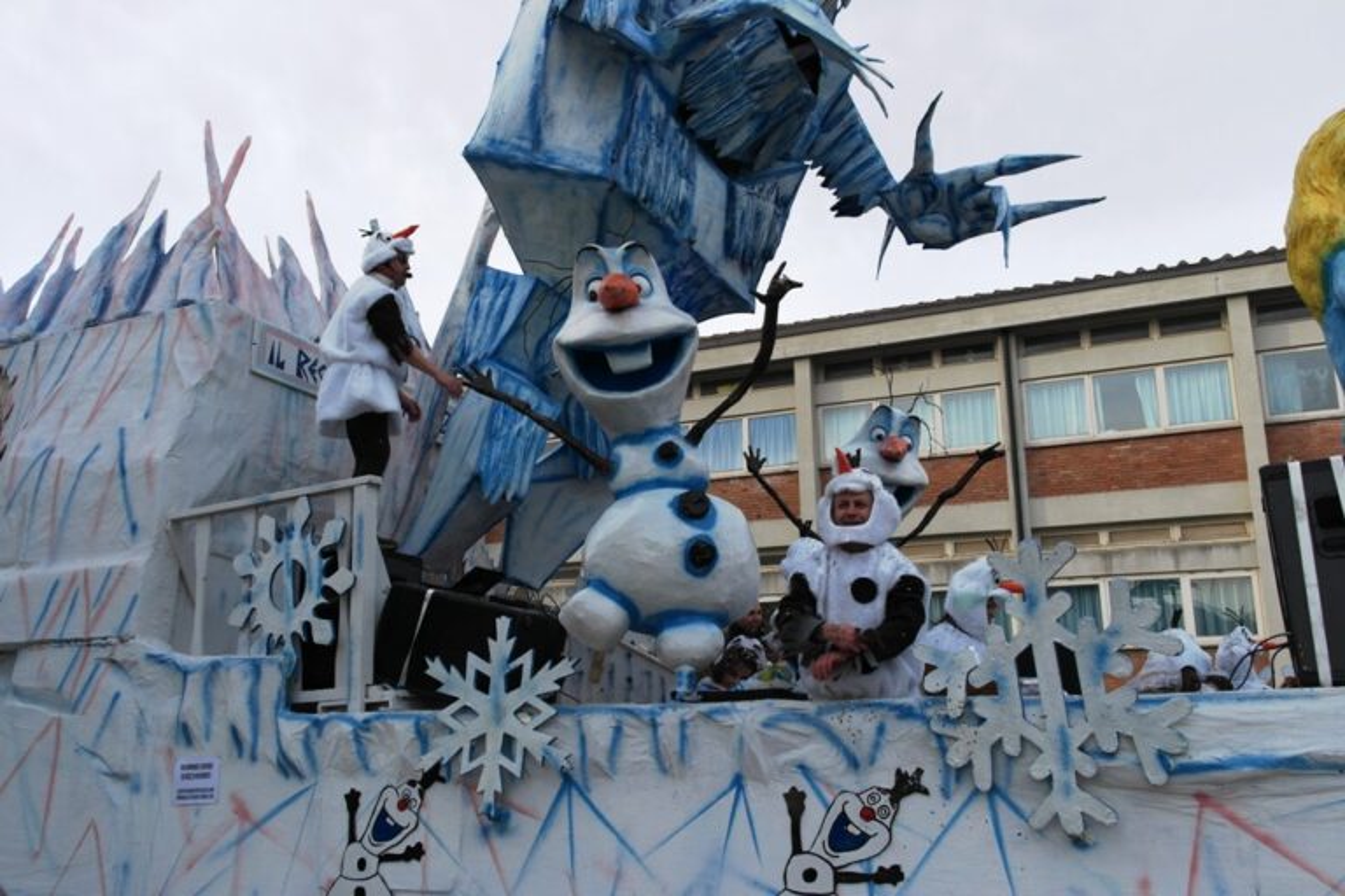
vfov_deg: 43.6
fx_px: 1121
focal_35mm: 30
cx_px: 672
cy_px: 448
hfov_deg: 61.9
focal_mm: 20
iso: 100
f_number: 4.5
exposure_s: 1/125
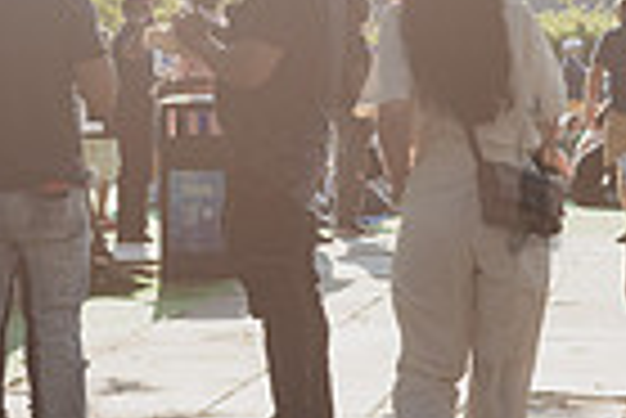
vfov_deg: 7.5
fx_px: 3185
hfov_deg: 11.2
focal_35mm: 183
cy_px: 173
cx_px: 531
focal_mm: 44
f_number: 4
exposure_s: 1/1000
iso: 200
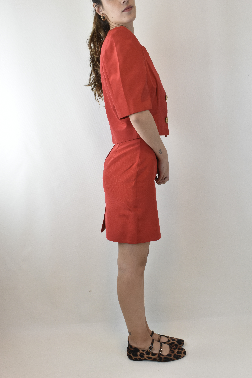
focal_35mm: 38
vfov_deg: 51.3
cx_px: 126
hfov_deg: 35.5
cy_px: 189
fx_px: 394
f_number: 11
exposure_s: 1/50
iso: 1000
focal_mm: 25
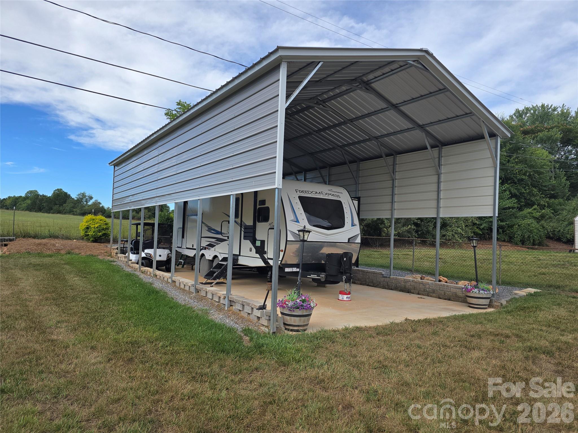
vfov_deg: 58.9
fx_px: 384
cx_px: 289
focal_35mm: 23
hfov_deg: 73.9
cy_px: 216
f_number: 1.7
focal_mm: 6.3
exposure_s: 1/443
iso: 12
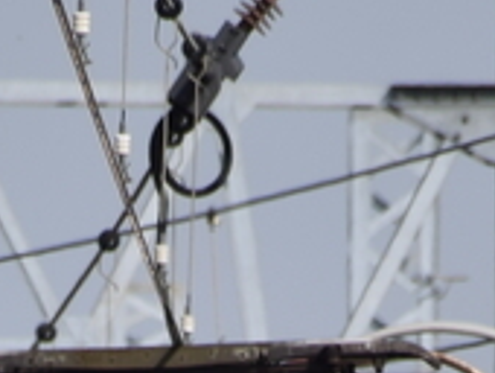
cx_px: 100
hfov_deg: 1.0
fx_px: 28540
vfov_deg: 0.7
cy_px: 1428
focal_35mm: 1993
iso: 160
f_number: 10
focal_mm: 230
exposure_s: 1/400
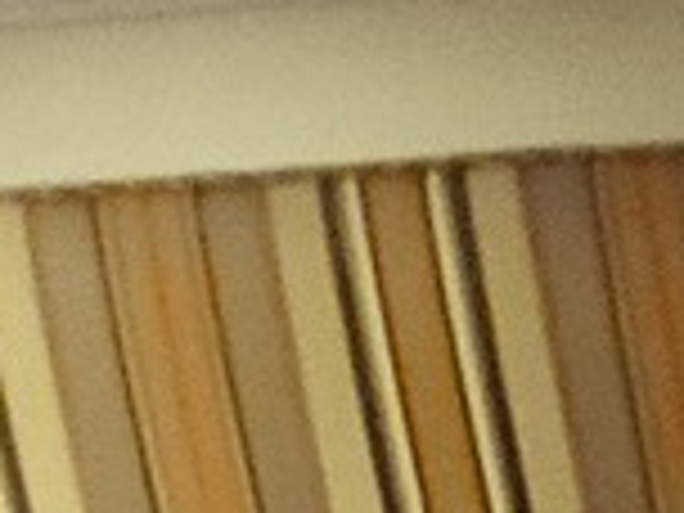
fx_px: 3912
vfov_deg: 6.4
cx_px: 2614
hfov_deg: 7.5
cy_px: 1908
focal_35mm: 198
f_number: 2.2
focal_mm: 3.3
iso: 1000
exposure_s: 1/24
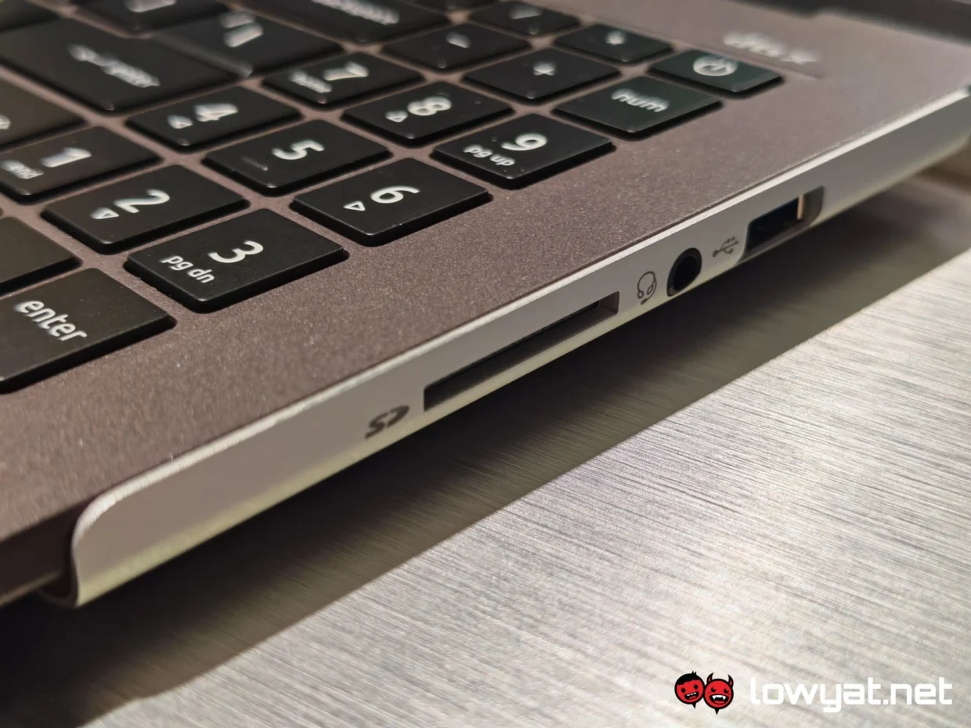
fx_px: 1290
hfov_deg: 41.2
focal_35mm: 46
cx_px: 486
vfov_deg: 31.5
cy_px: 364
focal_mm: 5.4
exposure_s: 1/120
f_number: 1.6
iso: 50
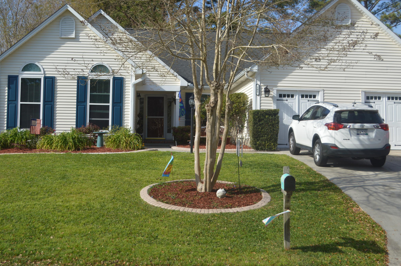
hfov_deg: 39.6
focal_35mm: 50
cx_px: 189
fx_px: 556
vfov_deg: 26.9
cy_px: 105
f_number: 4.2
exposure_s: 1/640
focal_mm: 26
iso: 100
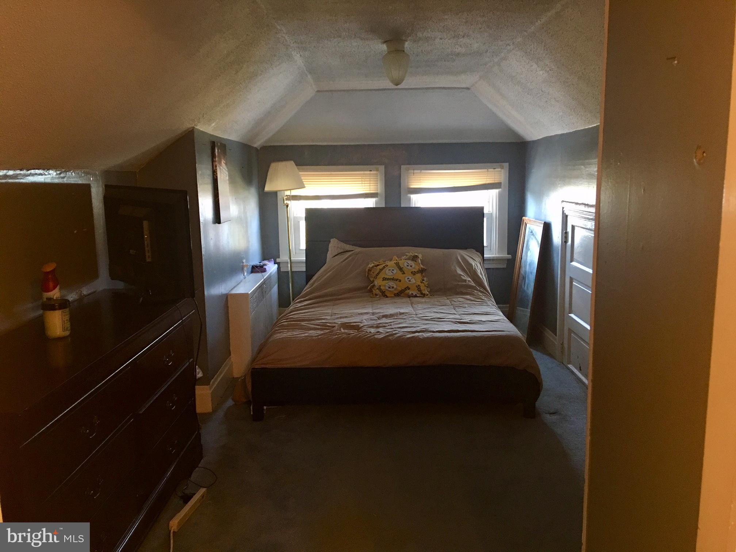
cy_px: 276
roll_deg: +1.3
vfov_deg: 48.2
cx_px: 368
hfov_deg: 61.7
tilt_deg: -7.5
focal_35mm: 29
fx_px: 617
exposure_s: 1/15
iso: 100
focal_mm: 4.15
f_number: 2.2
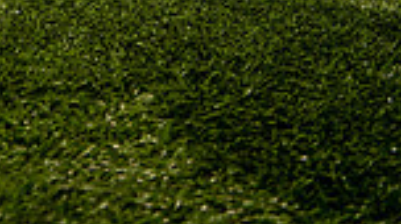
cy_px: -319
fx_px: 892
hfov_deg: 24.8
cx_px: 63
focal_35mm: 84
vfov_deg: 11.7
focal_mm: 27
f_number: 4.5
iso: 100
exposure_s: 1/800
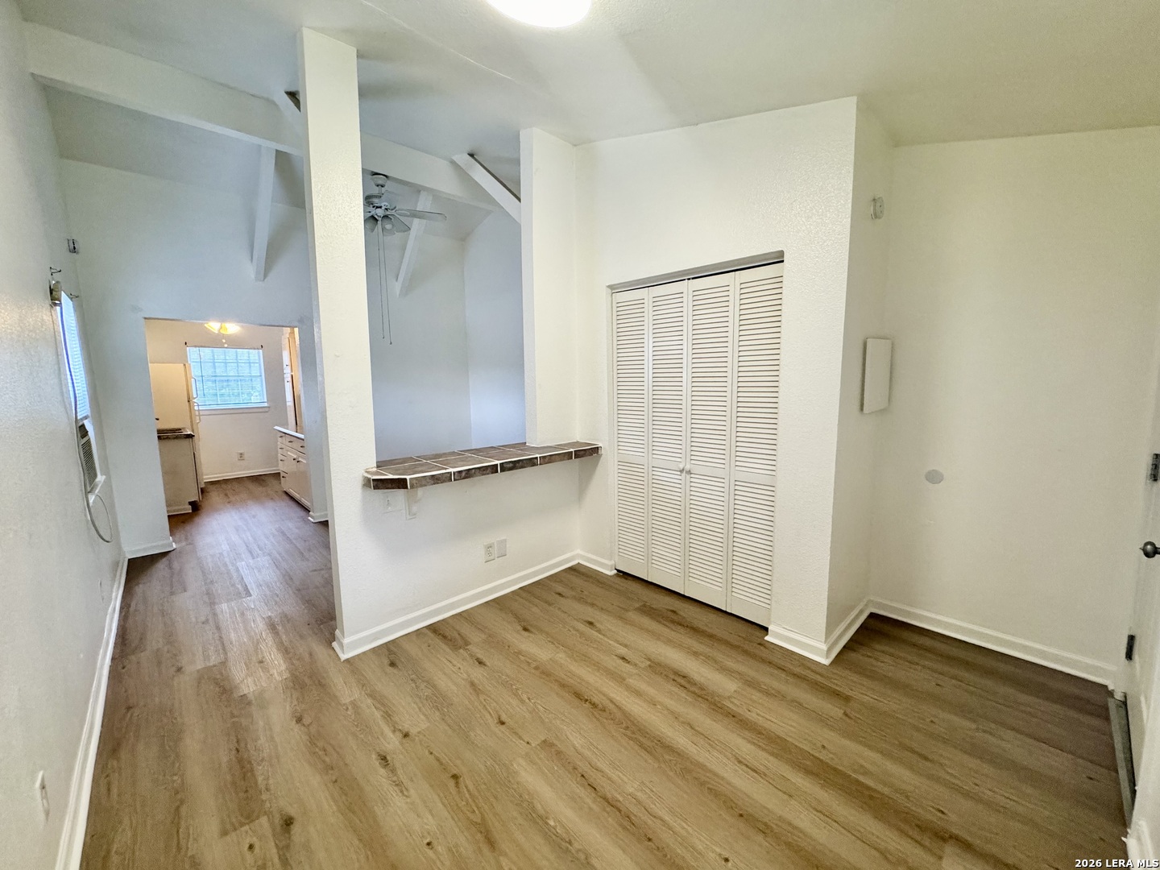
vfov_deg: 85.7
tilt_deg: -7.4
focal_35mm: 14
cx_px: 580
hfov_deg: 102.1
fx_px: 469
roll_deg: +0.7
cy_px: 435
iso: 320
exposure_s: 1/120
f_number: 2.2
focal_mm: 2.22
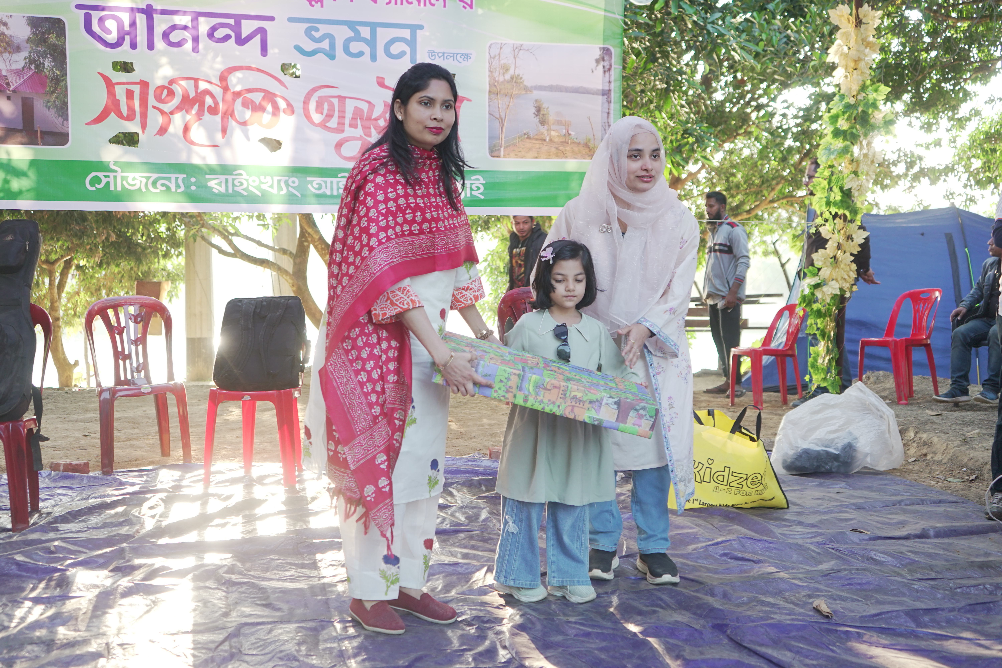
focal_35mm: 36
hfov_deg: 53.1
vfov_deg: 36.9
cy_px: 334
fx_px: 1002
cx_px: 501
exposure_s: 1/125
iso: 800
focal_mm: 36
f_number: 4
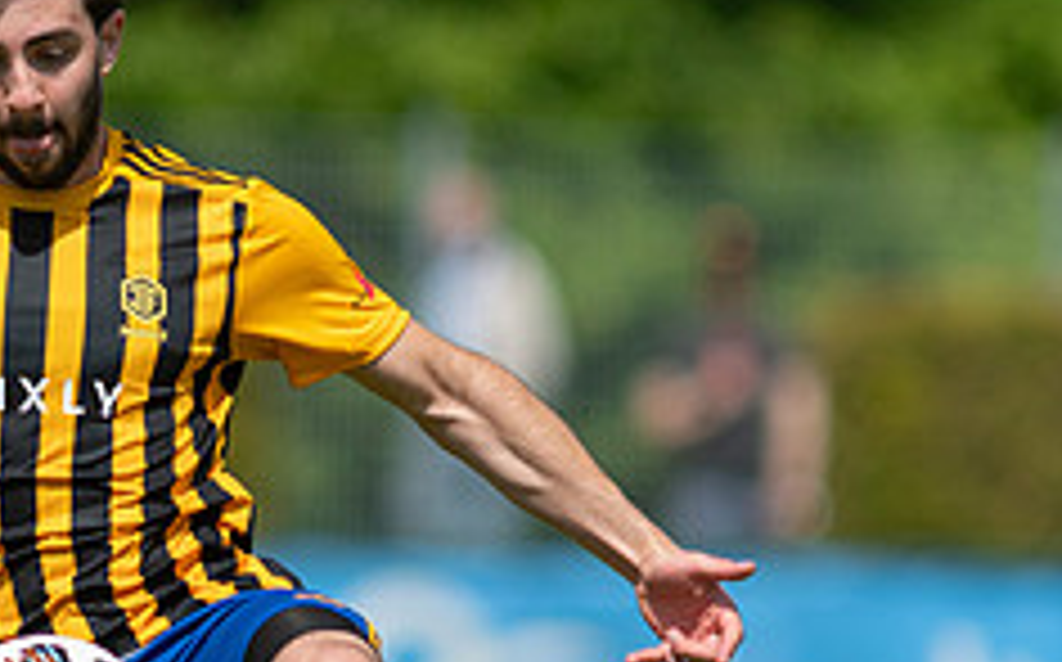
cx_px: 61
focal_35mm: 1278
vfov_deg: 1.0
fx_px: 36954
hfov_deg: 1.6
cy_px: 572
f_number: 3.2
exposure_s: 1/1600
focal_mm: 300
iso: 100
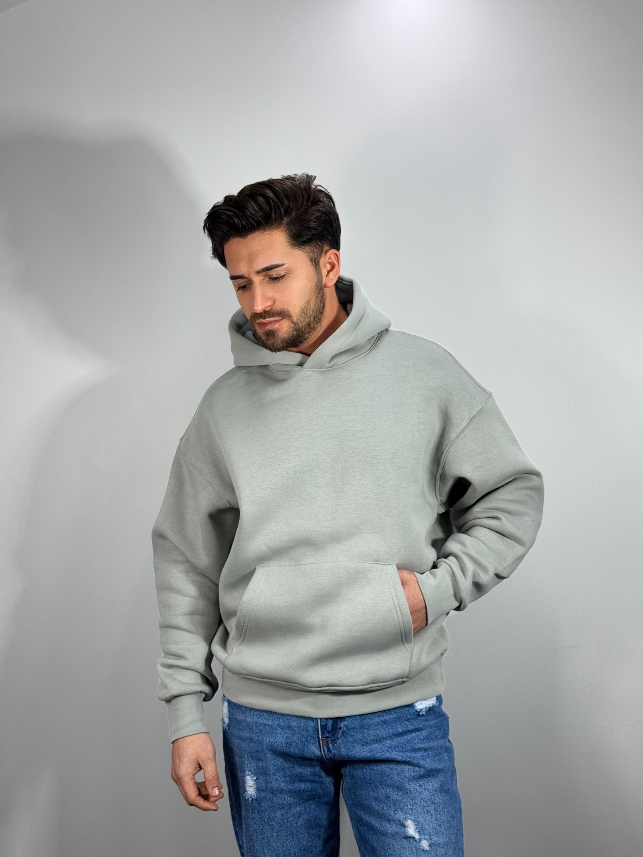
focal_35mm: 48
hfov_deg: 30.3
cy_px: 428
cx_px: 322
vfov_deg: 39.7
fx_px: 1189
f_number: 1.78
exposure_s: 1/192
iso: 64
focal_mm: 6.76
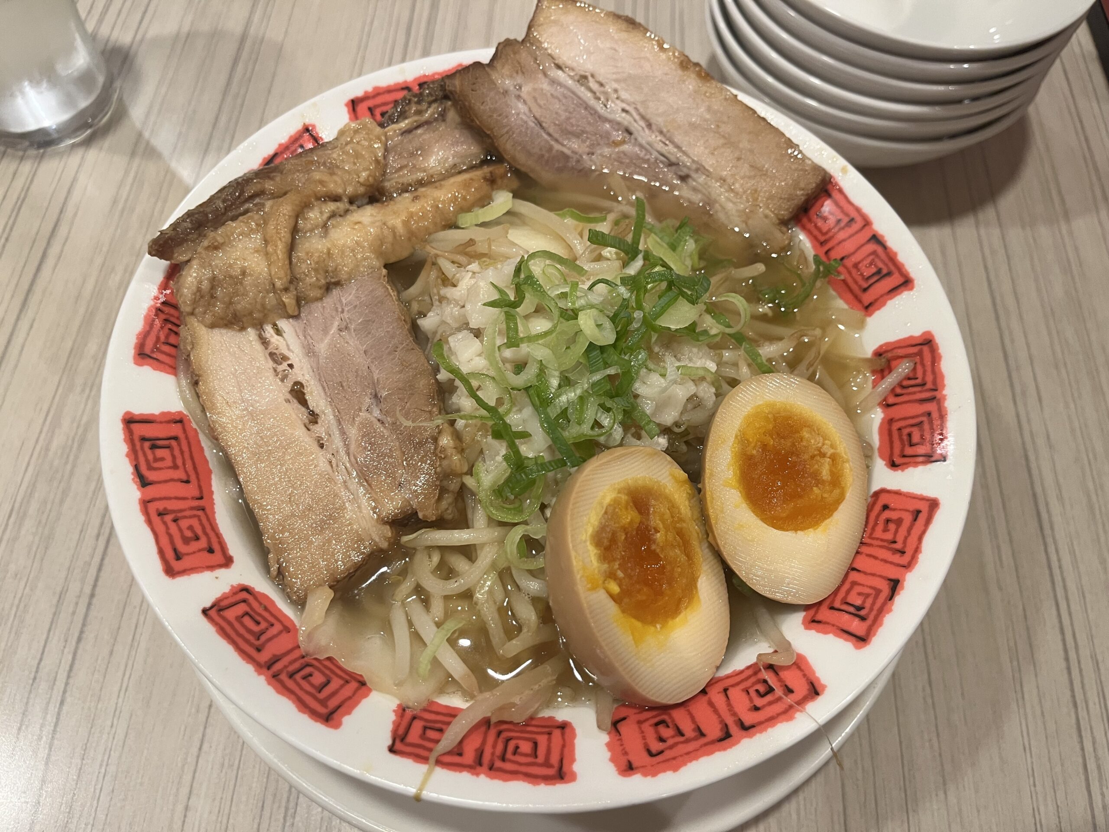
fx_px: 833
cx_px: 554
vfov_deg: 53.1
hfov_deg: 67.3
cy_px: 416
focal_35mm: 26
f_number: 1.6
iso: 160
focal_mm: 5.1
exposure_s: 1/50
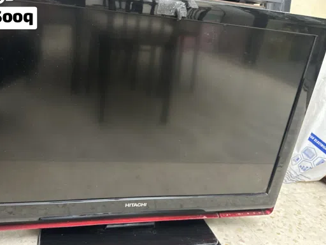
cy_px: 121
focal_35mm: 30
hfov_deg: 59.5
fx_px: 283
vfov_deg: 46.8
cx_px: 133
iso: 1000
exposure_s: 1/33
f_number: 1.78
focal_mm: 6.86
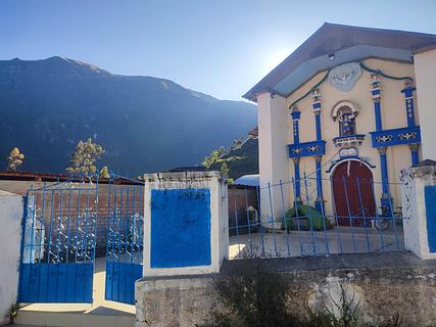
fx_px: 315
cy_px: 164
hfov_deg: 69.4
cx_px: 218
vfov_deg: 54.9
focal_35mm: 25
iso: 50
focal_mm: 6.04
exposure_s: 1/622
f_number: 1.9
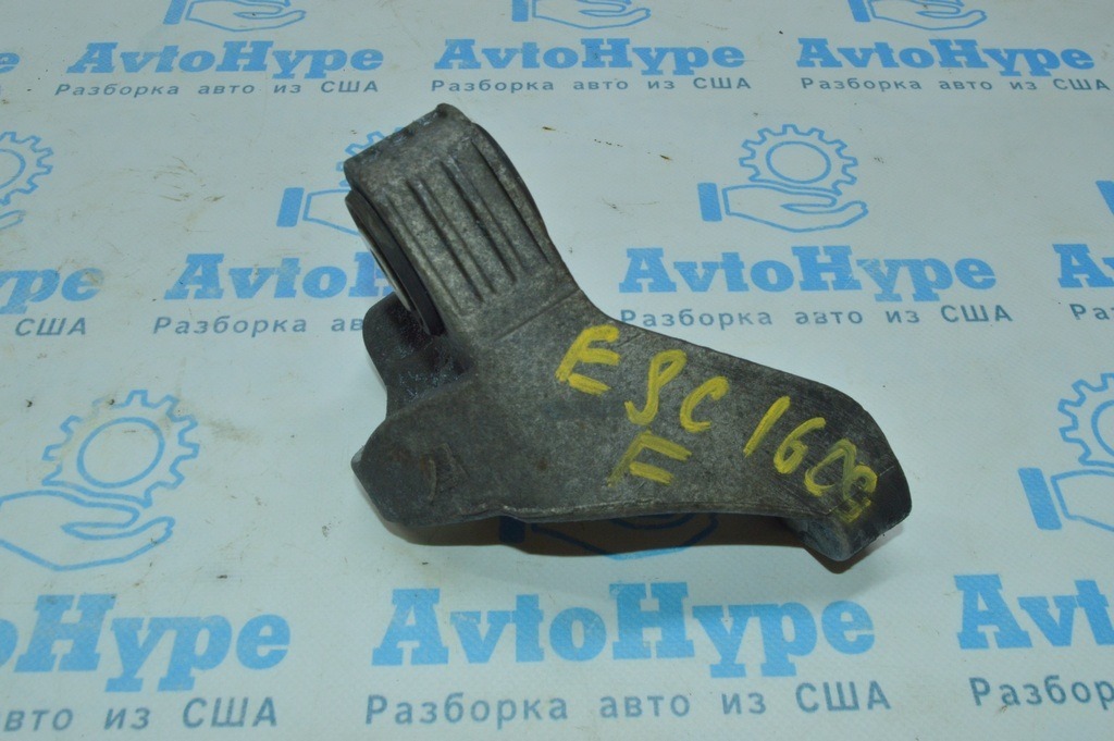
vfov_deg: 41.6
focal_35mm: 32
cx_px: 557
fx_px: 974
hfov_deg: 59.5
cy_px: 370
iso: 1100
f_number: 16
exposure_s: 1/40
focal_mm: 21
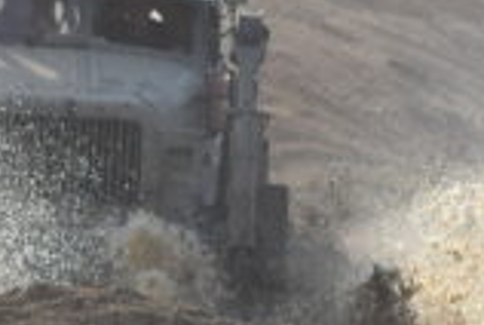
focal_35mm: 677
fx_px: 9121
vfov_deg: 2.0
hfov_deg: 3.0
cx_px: 142
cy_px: 239
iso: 400
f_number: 7.1
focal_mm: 105
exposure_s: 1/1600
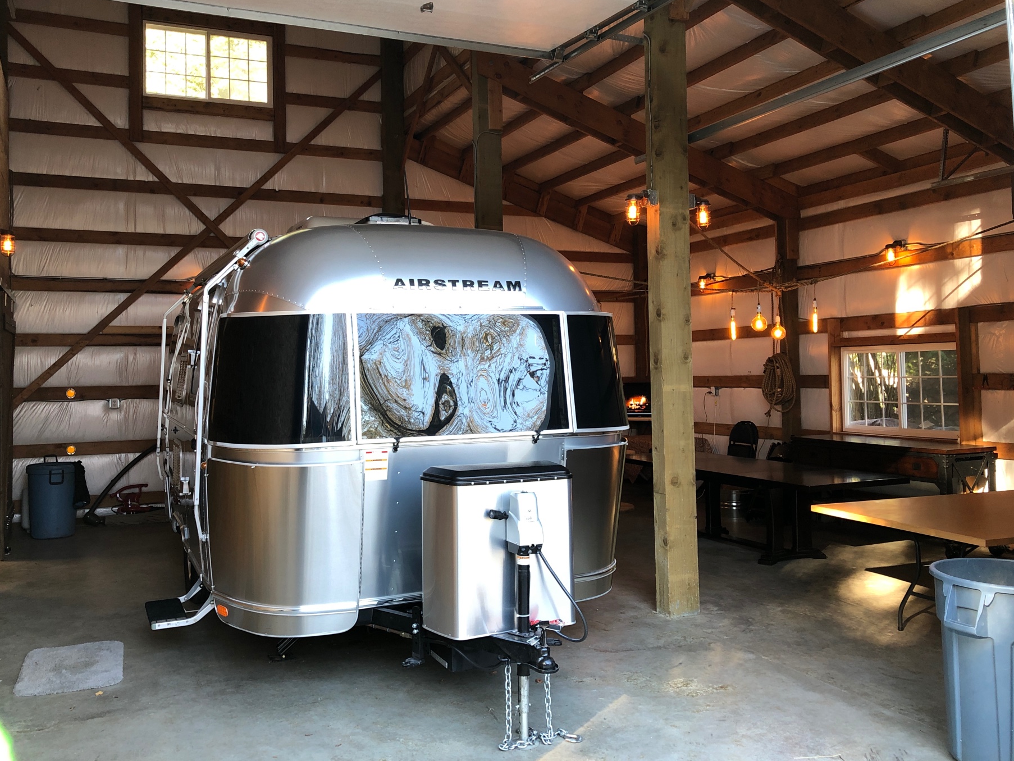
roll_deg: +0.3
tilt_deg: +1.2
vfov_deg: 45.4
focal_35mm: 31
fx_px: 908
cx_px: 472
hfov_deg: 58.3
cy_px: 347
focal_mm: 3.99
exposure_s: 1/30
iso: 32
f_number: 1.8
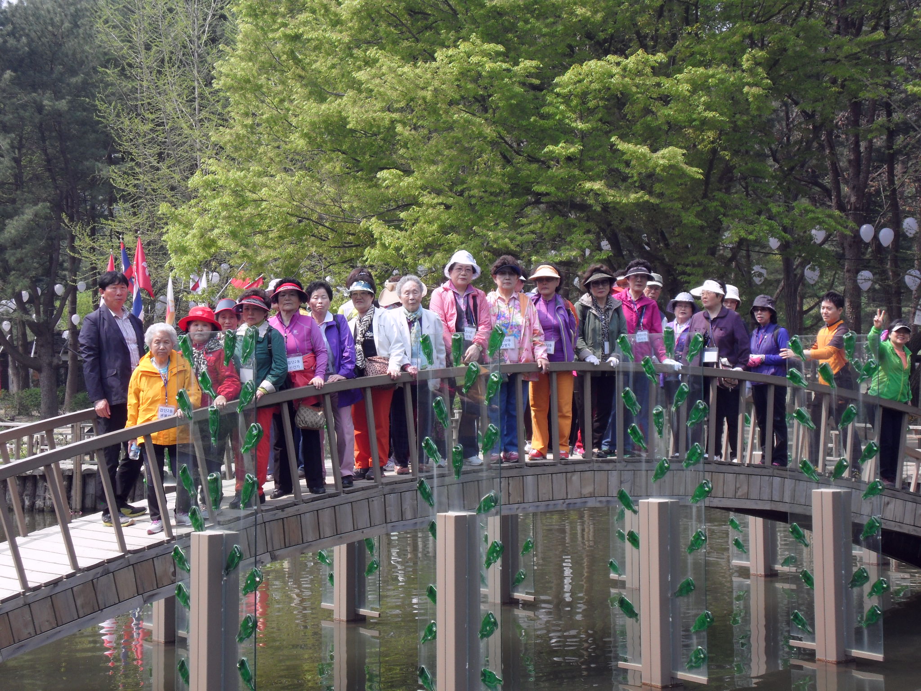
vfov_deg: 21.0
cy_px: 346
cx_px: 460
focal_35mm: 70
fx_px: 1862
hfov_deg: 27.8
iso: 80
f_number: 5.1
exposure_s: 1/250
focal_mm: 12.5
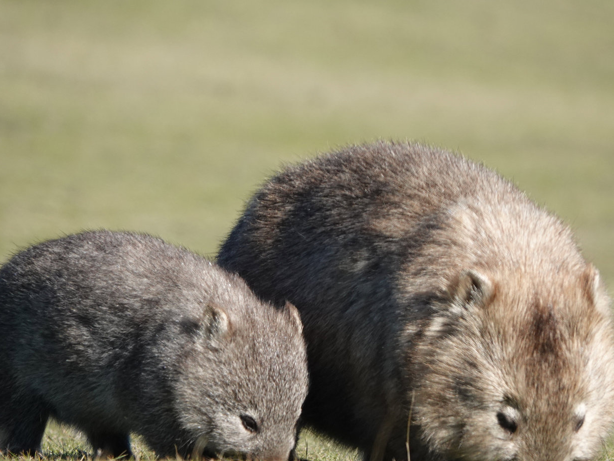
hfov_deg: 3.1
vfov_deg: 2.3
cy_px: 235
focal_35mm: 647
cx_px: 323
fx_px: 11476
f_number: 4
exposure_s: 1/1600
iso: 400
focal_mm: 151.11
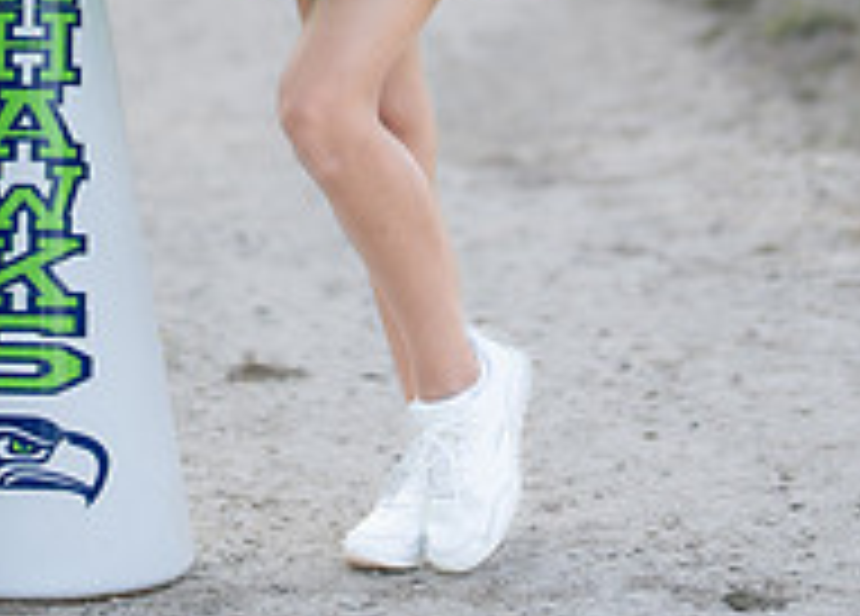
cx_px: 347
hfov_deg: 10.7
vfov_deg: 7.6
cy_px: -206
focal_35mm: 188
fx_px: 4598
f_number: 1.2
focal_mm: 50
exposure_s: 1/1250
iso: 100
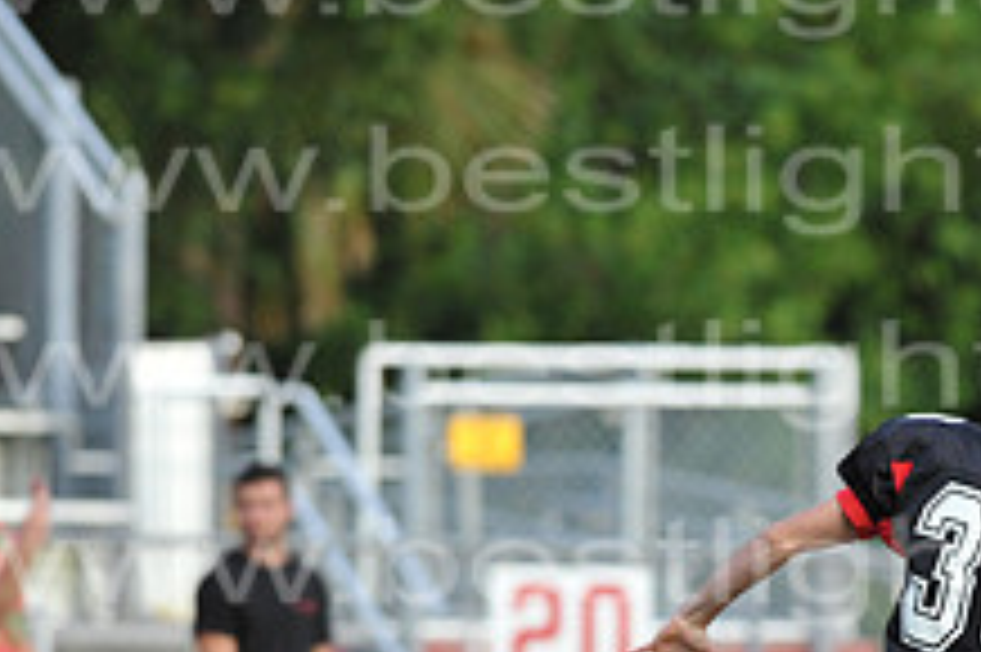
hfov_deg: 2.6
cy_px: 670
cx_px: 968
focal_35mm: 799
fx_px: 21756
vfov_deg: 1.7
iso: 1000
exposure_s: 1/1250
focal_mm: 300
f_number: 4
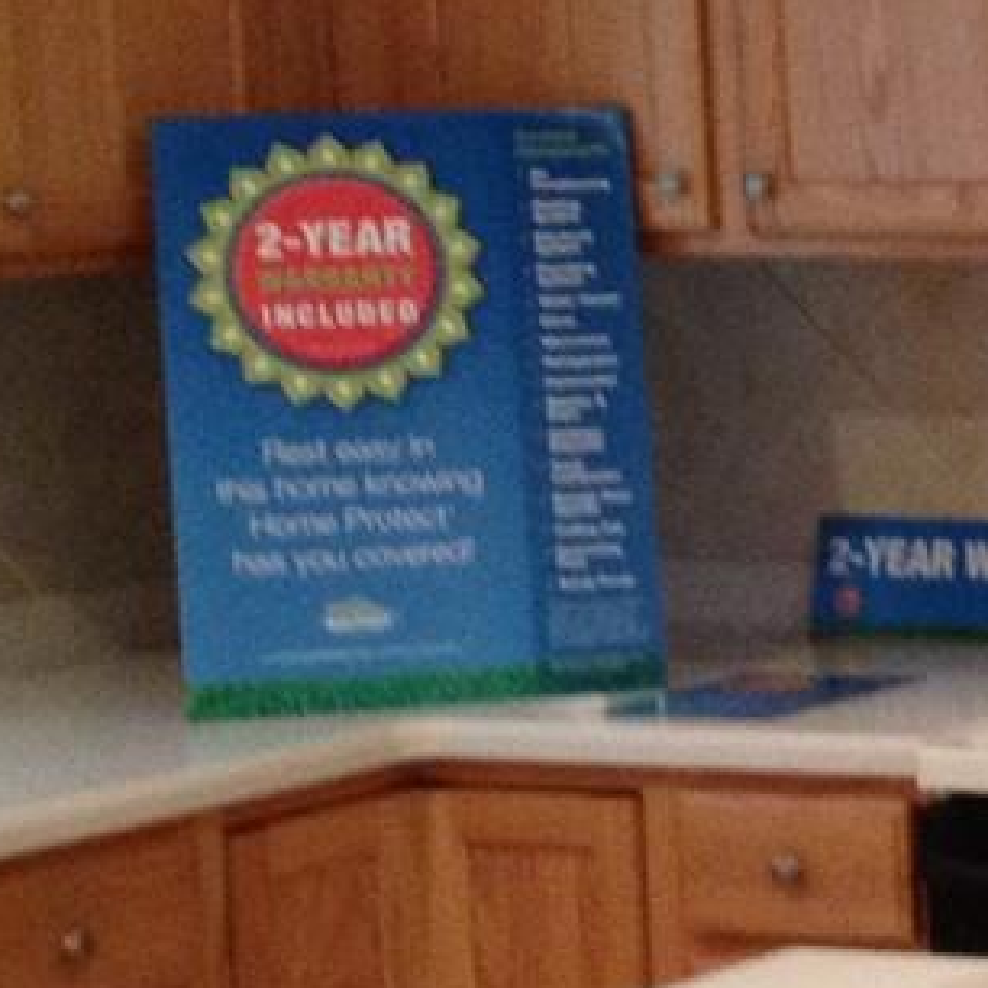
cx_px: 2089
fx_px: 5231
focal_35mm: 162
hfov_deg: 9.9
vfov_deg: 10.8
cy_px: 510
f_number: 2.4
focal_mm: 4.28
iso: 250
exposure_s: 1/20
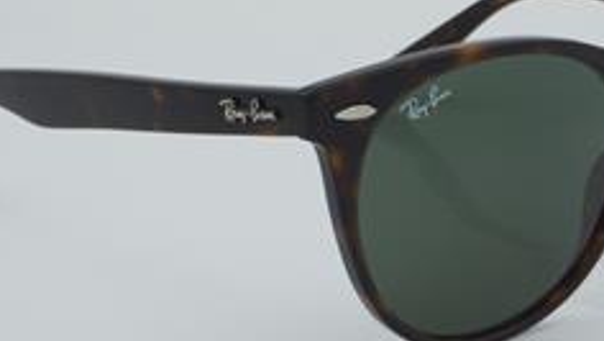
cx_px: 420
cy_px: 169
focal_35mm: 133
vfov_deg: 9.1
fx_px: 2131
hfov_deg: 16.1
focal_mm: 50
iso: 100
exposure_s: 1/4
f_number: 29
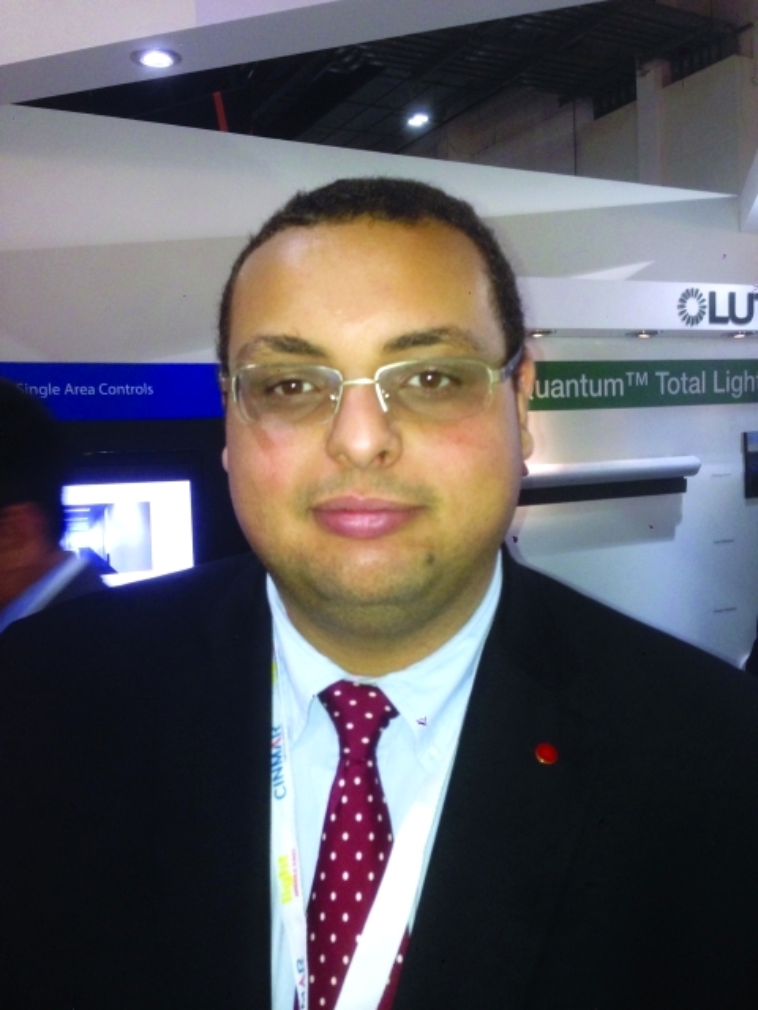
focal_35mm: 33
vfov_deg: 55.4
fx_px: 963
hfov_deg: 42.9
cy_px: 505
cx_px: 379
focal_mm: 4.13
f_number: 2.4
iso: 125
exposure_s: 1/20
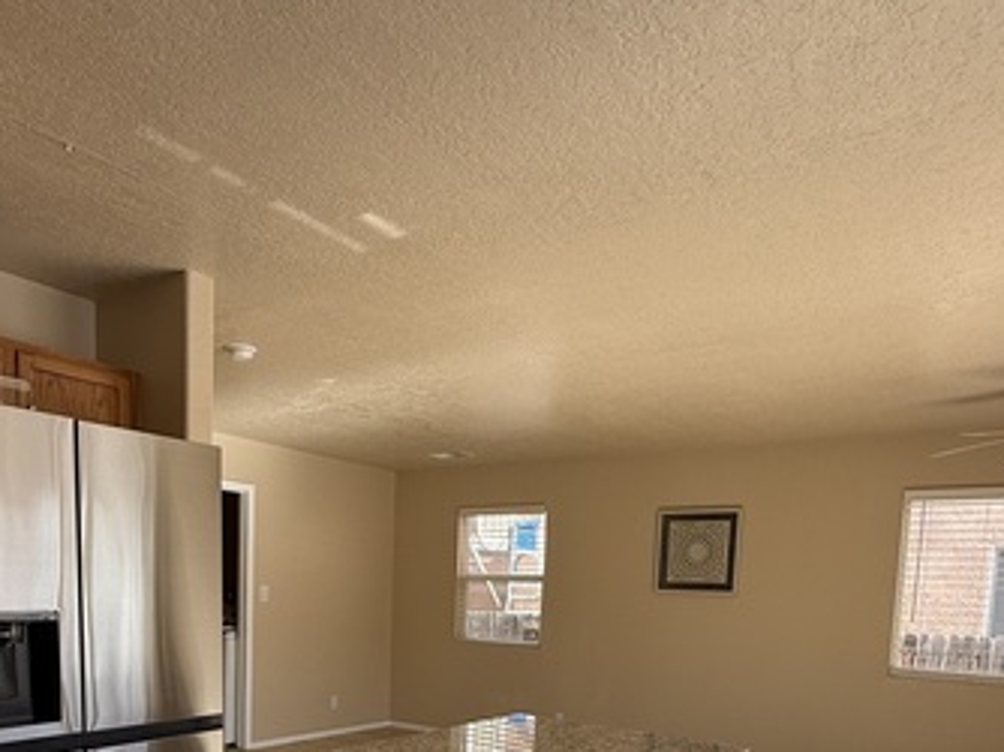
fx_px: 812
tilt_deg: -5.4
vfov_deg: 45.3
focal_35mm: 28
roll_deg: -2.1
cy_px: 671
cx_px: 458
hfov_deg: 63.4
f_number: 2.2
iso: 64
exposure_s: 1/264
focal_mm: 2.22
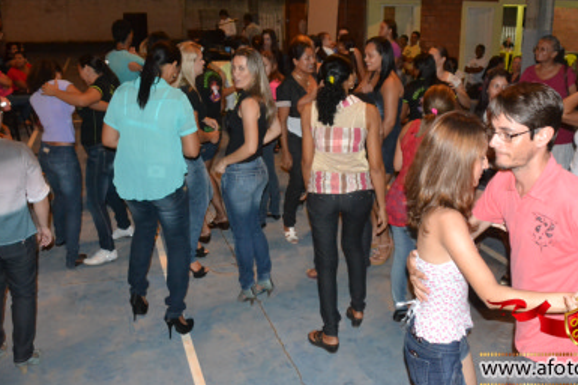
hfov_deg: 49.5
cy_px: 150
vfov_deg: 34.0
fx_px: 626
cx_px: 318
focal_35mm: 39
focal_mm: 20
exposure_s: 1/60
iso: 3200
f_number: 3.5
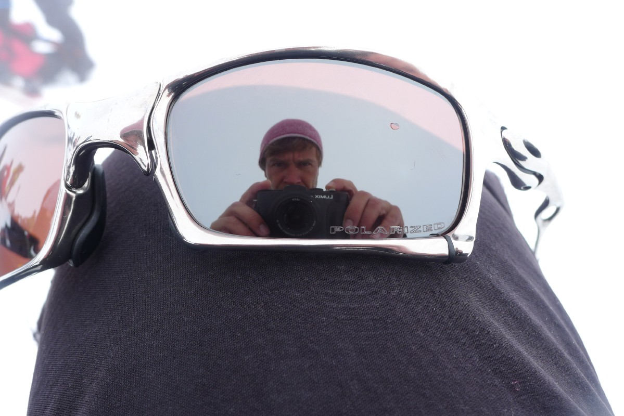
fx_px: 607
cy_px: 208
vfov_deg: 37.9
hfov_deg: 54.4
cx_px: 312
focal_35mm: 35
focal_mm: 7.5
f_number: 4
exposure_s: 1/400
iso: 80
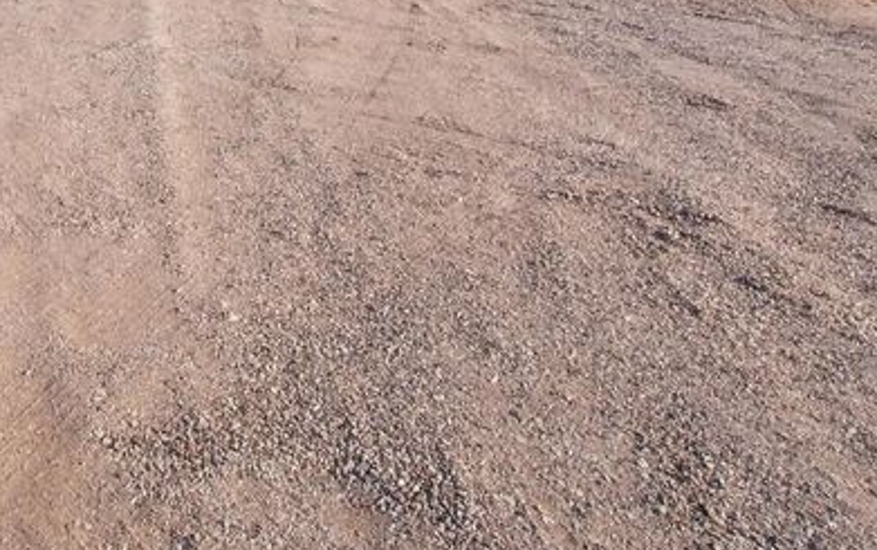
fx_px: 957
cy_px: -181
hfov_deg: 46.0
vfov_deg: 26.7
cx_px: 141
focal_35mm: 40
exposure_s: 1/4000
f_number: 11
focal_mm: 10
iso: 640
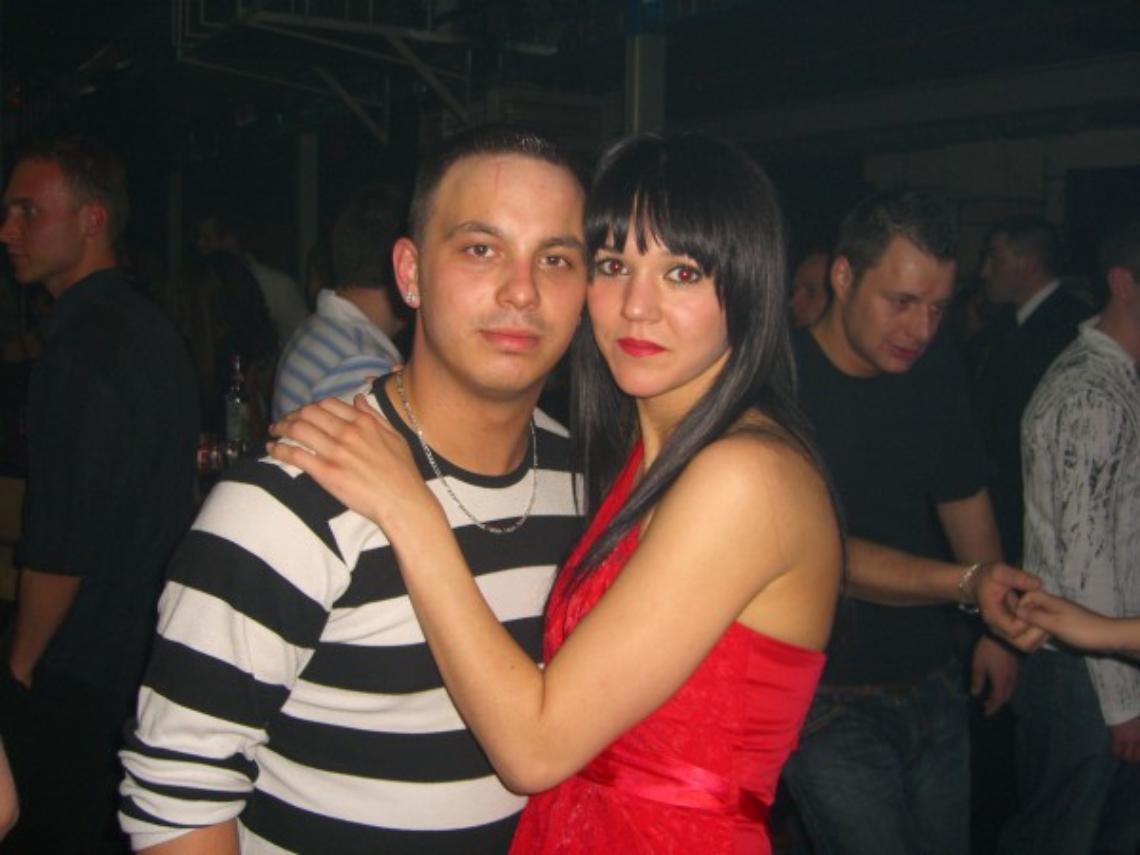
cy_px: 428
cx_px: 570
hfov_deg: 49.0
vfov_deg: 37.7
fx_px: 1251
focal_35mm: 38
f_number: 2.8
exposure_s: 1/60
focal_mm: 7.9
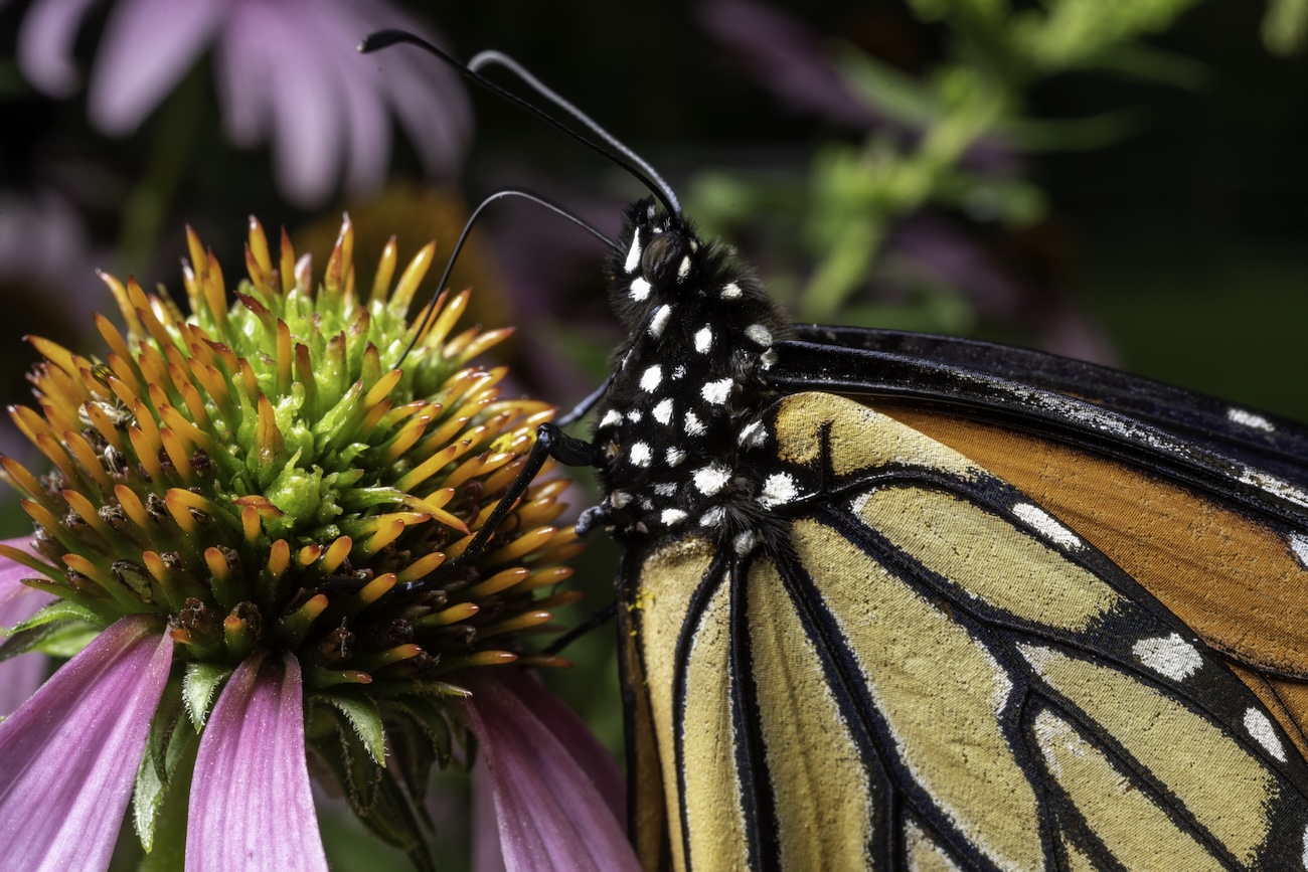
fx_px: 1817
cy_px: 436
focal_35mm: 50
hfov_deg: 39.6
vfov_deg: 27.0
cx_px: 654
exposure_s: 1/160
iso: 320
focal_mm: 50
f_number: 25
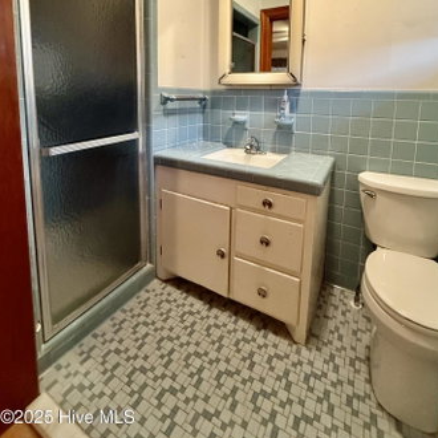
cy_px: 127
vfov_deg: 76.6
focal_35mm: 18
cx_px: 238
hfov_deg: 80.6
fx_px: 258
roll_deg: -1.7
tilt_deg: -3.6
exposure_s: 1/60
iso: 640
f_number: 2.2
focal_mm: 2.22
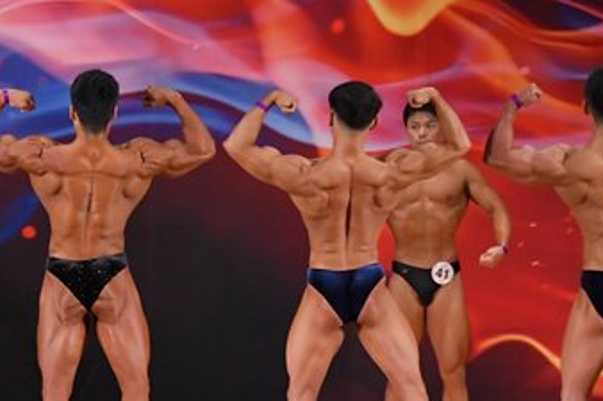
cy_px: 244
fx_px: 5190
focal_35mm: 310
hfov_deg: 6.6
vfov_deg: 4.4
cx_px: 190
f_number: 5.6
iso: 3200
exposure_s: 1/400
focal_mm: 90
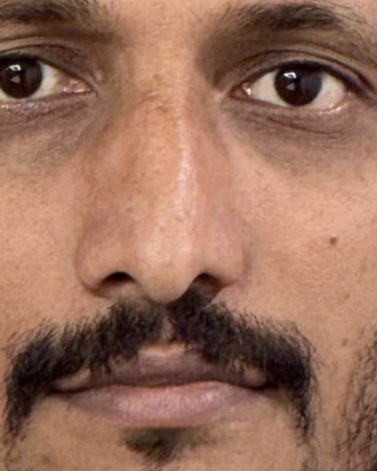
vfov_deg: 8.6
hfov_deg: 6.9
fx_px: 3110
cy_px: 482
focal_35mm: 223
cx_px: 138
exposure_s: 1/50
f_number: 1.78
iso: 100
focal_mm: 6.76
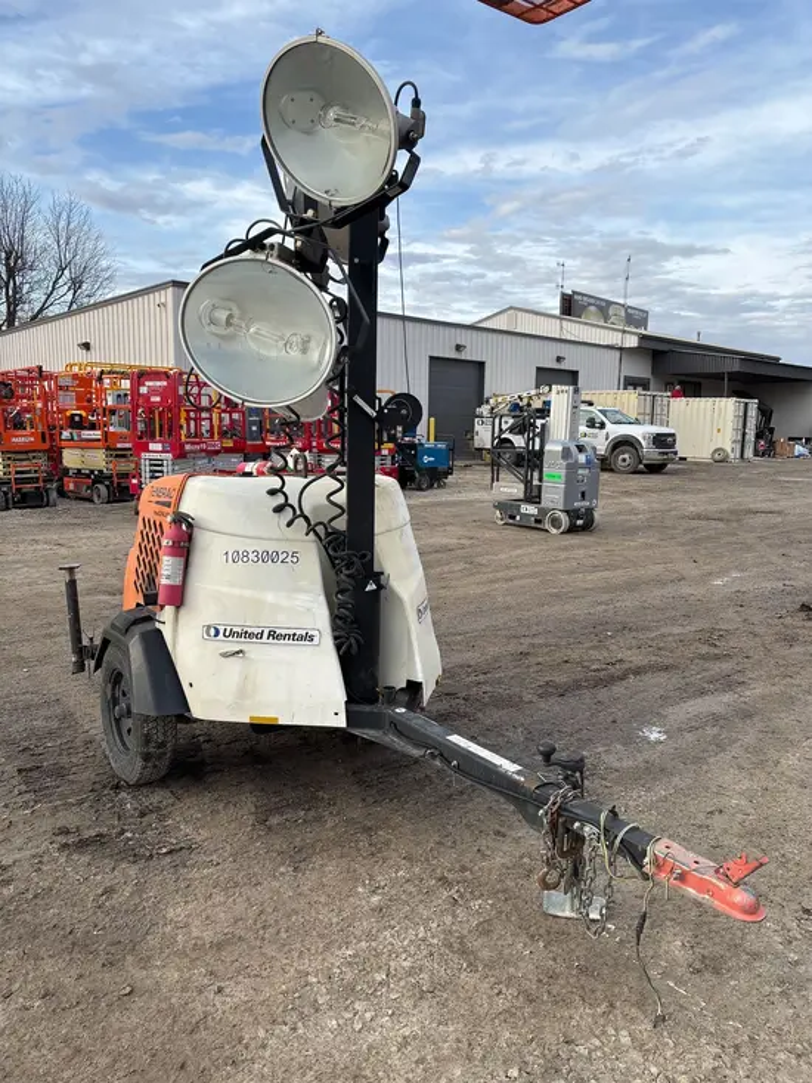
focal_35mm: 26
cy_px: 542
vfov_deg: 67.3
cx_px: 406
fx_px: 813
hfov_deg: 53.1
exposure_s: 1/1344
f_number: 1.6
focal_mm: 5.96
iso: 50
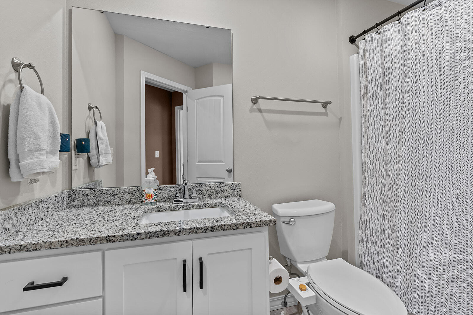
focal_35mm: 16
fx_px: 210
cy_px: 158
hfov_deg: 96.7
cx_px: 236
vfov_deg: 73.8
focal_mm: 16
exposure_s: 1/40
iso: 1250
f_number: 5
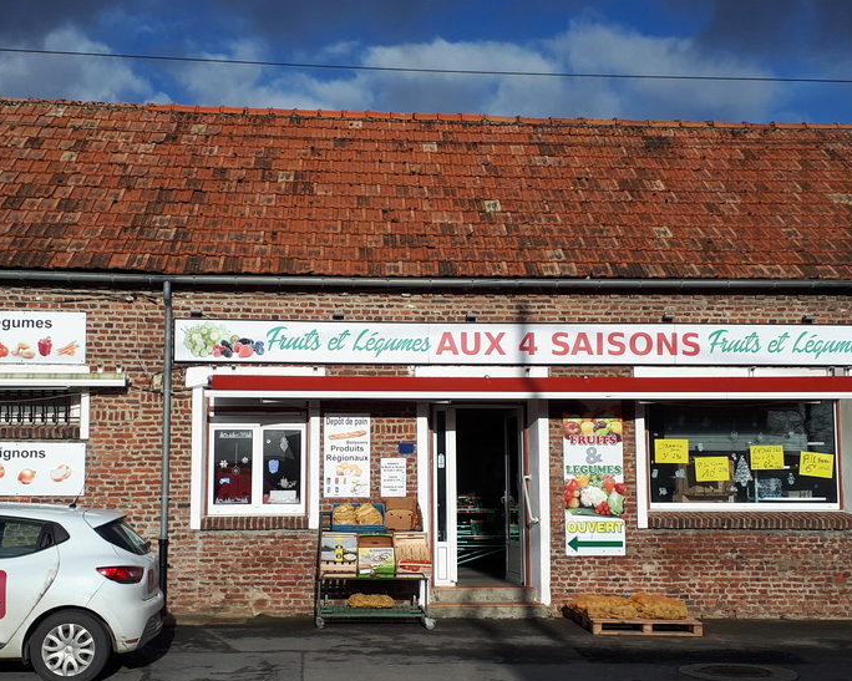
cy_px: 380
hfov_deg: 49.1
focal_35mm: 37
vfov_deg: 40.1
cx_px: 422
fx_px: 933
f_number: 1.9
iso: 40
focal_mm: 3.6
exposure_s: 1/2890
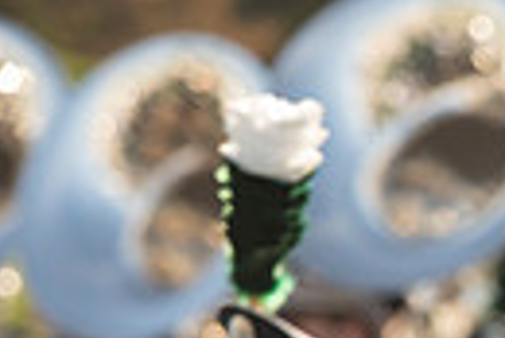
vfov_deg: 1.8
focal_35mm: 756
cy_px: 616
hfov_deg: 2.7
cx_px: 994
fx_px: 10617
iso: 320
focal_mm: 170
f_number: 5
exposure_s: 1/800
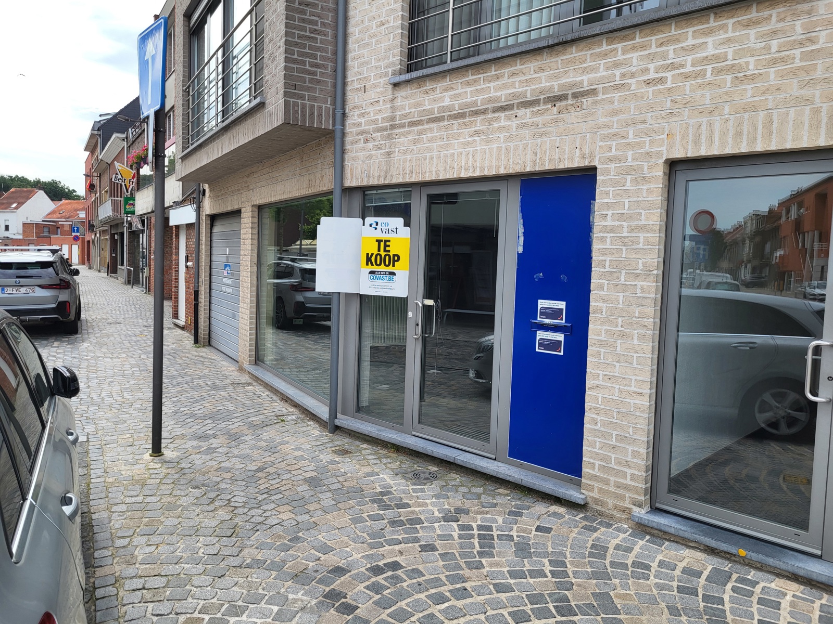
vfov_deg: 53.1
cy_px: 312
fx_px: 626
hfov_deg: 67.3
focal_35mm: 26
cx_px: 416
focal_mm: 5.4
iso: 40
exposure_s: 1/1114
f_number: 1.8
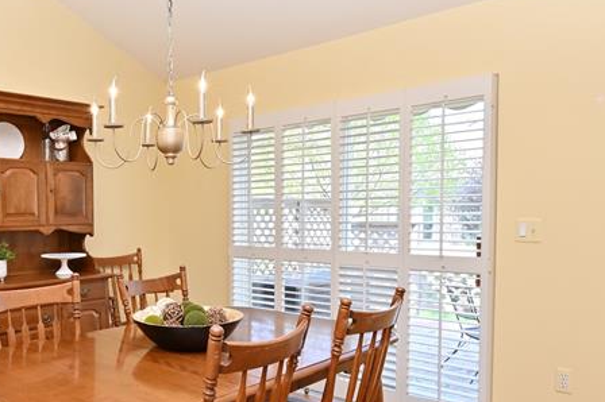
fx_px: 537
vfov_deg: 41.0
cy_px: 229
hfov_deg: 55.3
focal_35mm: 32
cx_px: 136
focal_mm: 14
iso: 800
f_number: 11
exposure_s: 1/60
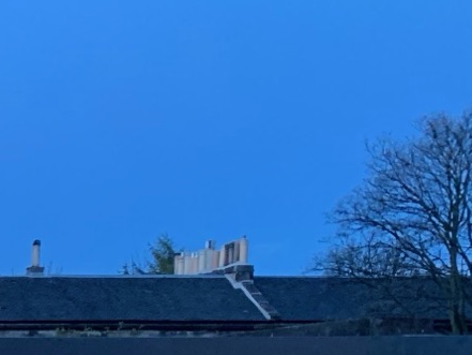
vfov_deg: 11.5
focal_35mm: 118
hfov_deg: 14.4
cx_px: -415
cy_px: 677
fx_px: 1609
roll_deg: -0.3
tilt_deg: -10.3
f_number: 1.8
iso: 500
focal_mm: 4.25
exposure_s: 1/25
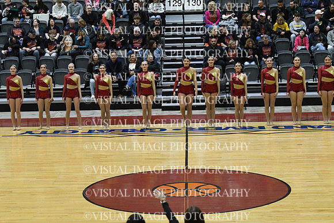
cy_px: 112
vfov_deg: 13.0
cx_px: 167
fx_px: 974
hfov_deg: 19.5
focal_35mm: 105
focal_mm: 70
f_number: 4
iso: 5000
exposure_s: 1/500
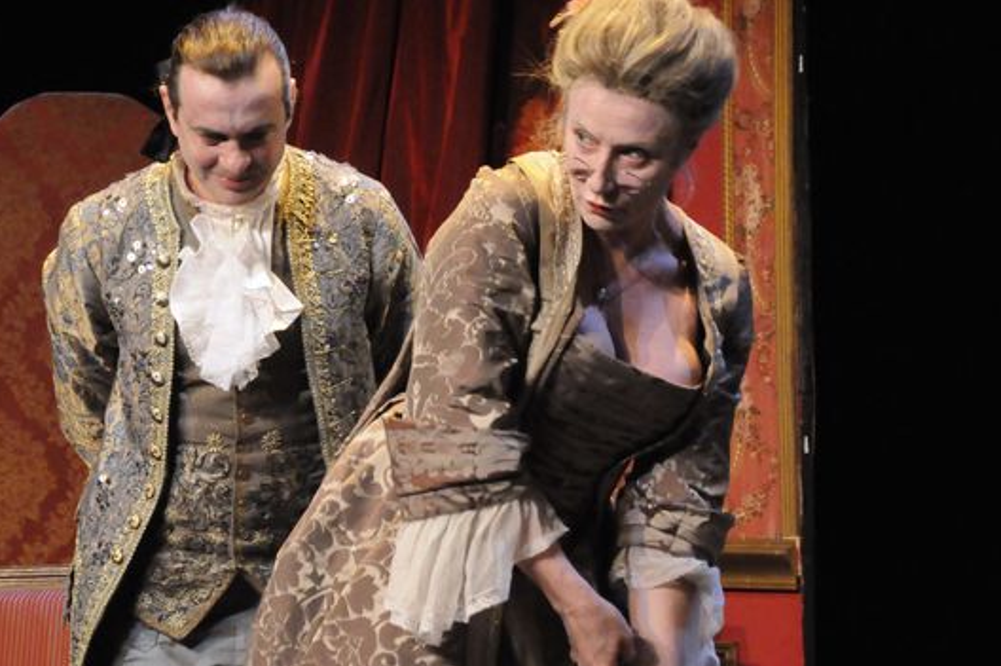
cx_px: 472
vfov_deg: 6.6
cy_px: 289
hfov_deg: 9.9
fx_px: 5806
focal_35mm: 209
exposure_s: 1/60
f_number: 5.6
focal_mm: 92
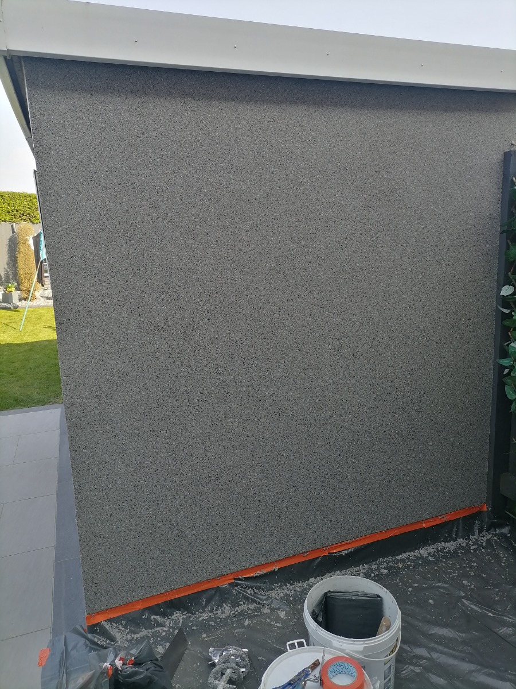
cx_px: 258
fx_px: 537
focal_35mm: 27
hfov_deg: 51.4
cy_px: 344
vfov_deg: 65.3
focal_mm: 5.4
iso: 50
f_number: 1.8
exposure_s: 1/213
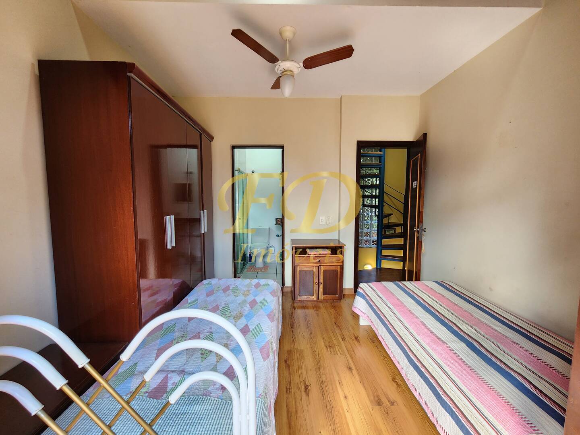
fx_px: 218
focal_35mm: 13
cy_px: 218
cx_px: 290
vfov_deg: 89.9
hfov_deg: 106.2
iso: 160
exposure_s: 1/60
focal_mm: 2.2
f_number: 2.2
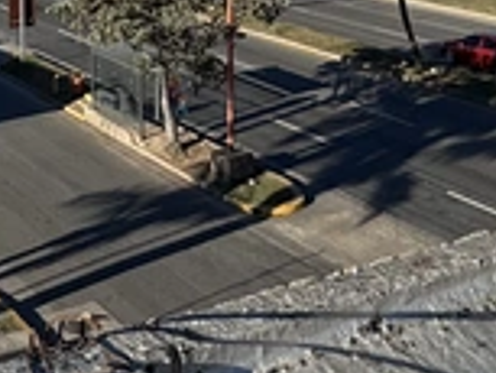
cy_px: -198
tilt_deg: +0.8
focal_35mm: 73
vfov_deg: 17.9
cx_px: 32
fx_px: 1047
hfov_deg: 25.7
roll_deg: +0.3
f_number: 2.2
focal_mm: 2.22
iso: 50
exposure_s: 1/1600
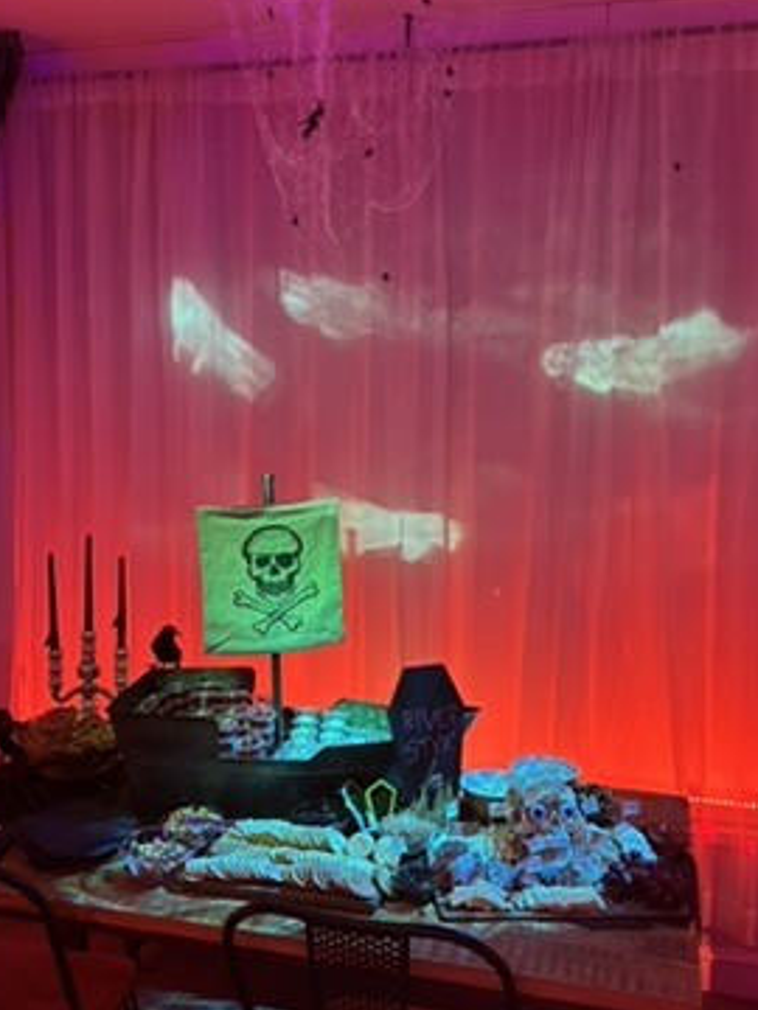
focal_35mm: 32
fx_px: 934
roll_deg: -1.1
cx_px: 421
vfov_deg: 56.8
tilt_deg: -6.0
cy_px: 519
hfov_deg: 44.1
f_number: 1.78
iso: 1000
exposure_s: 1/53
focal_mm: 6.86
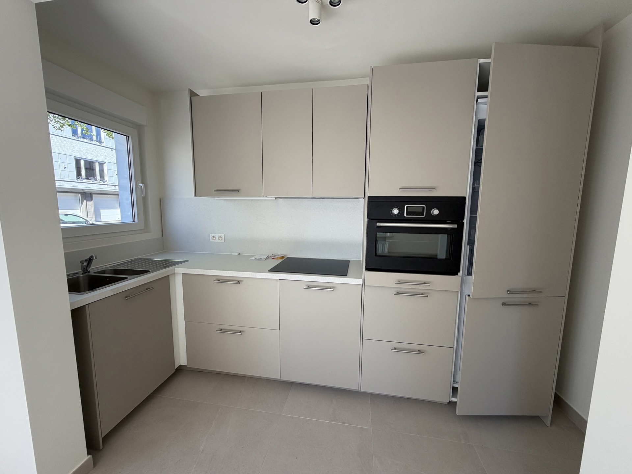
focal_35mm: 14
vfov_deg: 85.7
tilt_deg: -6.2
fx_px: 256
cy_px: 237
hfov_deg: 102.1
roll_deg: -0.2
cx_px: 316
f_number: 2.2
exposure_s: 1/146
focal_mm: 2.22
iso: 64
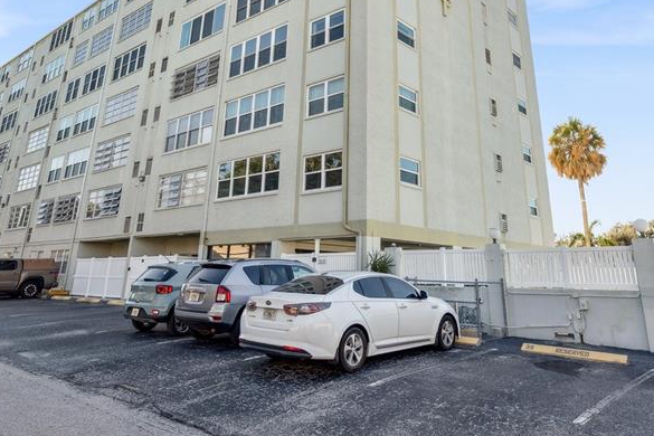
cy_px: 82
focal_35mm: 28
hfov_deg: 65.4
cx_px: 351
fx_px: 509
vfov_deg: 44.0
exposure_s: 1/320
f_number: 8
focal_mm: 10.8
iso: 100
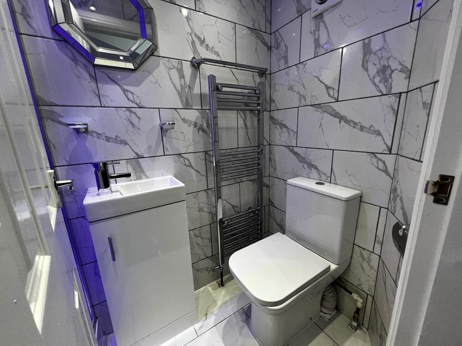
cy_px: 173
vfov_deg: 89.9
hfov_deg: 106.2
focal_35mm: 13
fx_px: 174
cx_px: 231
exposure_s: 1/100
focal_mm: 1.57
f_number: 1.8
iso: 100
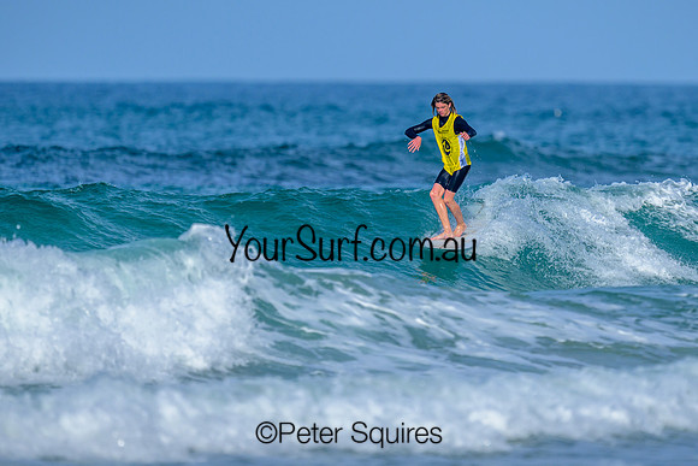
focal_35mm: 1100
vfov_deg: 1.3
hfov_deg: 1.9
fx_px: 21331
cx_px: 404
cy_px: 163
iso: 200
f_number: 6.3
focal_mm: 800
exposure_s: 1/2000
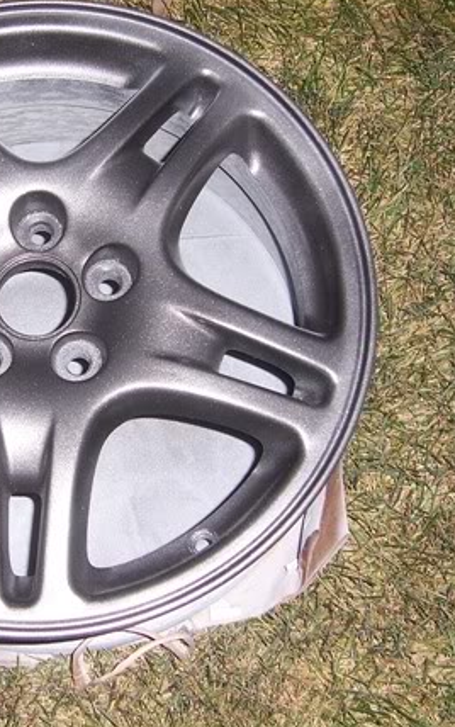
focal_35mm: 57
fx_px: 1129
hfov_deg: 22.1
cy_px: 333
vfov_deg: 35.6
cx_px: 31
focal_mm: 6
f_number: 3
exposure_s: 1/60
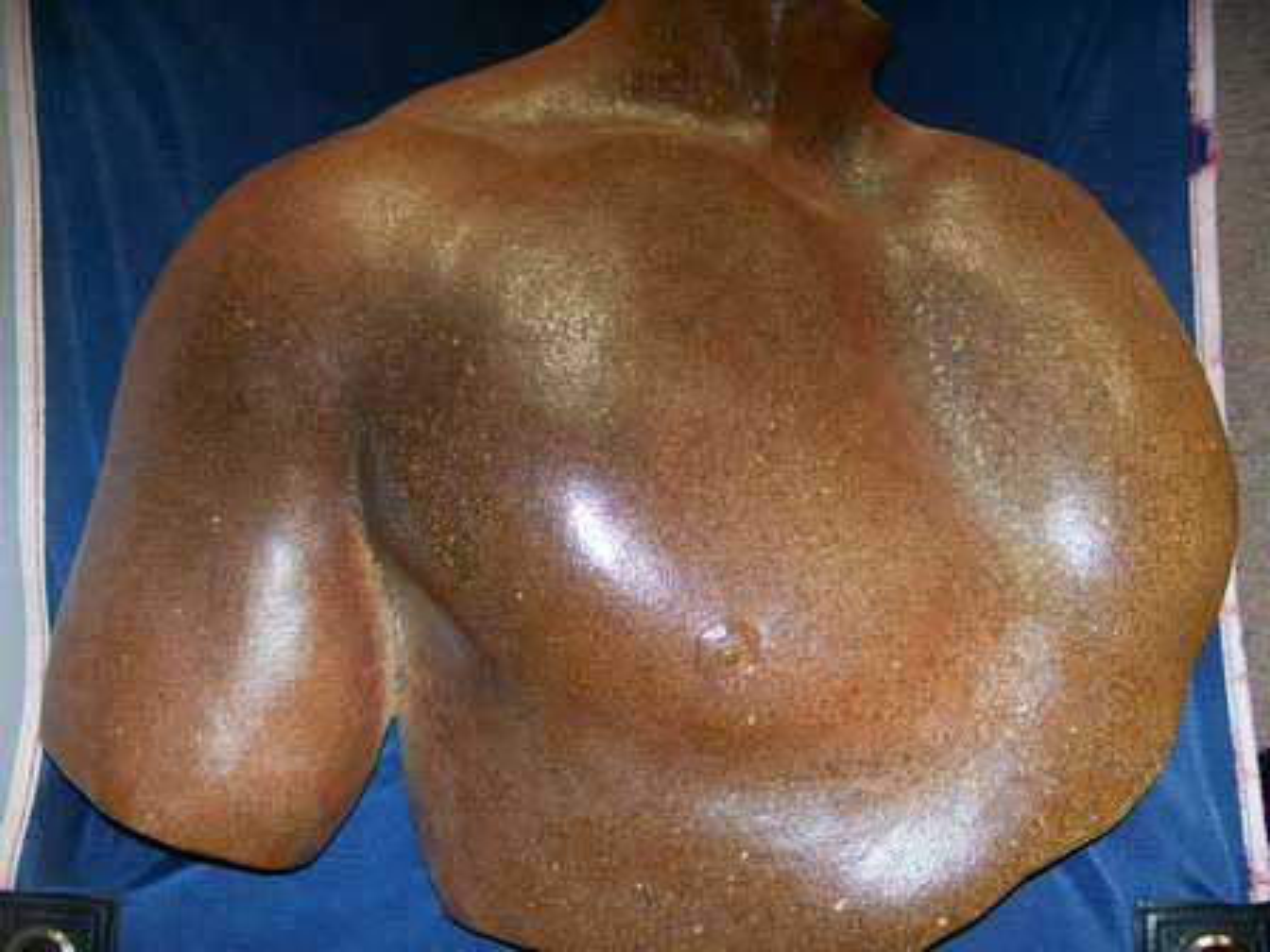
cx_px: 635
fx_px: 1321
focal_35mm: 36
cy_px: 476
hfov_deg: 51.4
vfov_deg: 39.7
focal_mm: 6
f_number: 2.7
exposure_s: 1/64
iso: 80
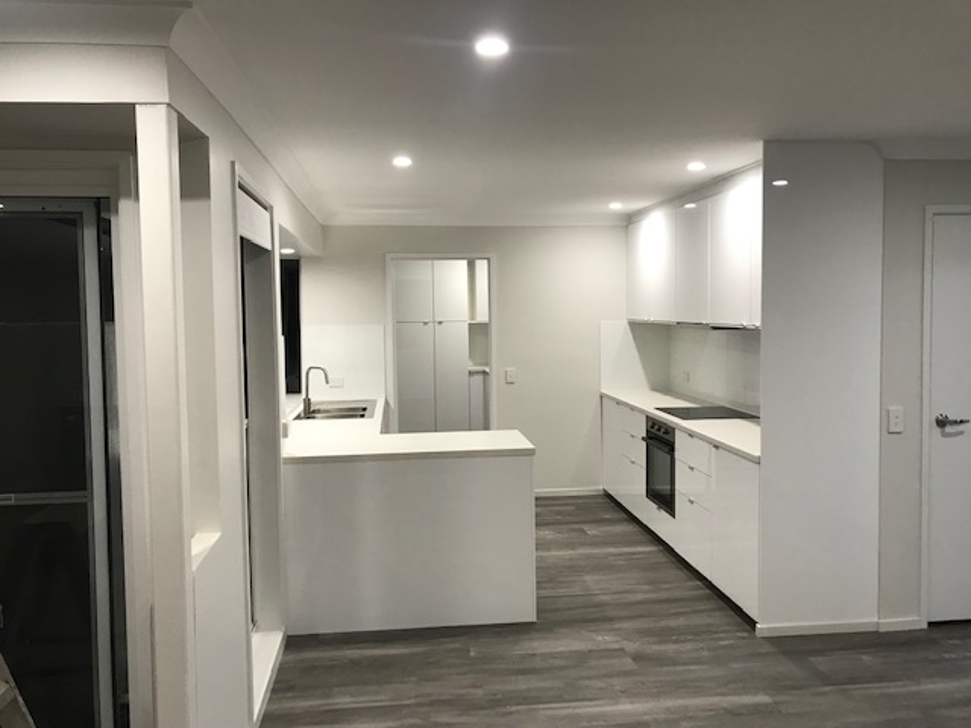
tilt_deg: -2.8
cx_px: 486
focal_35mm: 28
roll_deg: +0.8
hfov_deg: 63.4
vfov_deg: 49.7
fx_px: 785
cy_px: 364
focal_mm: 3.99
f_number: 1.8
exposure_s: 1/33
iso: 40
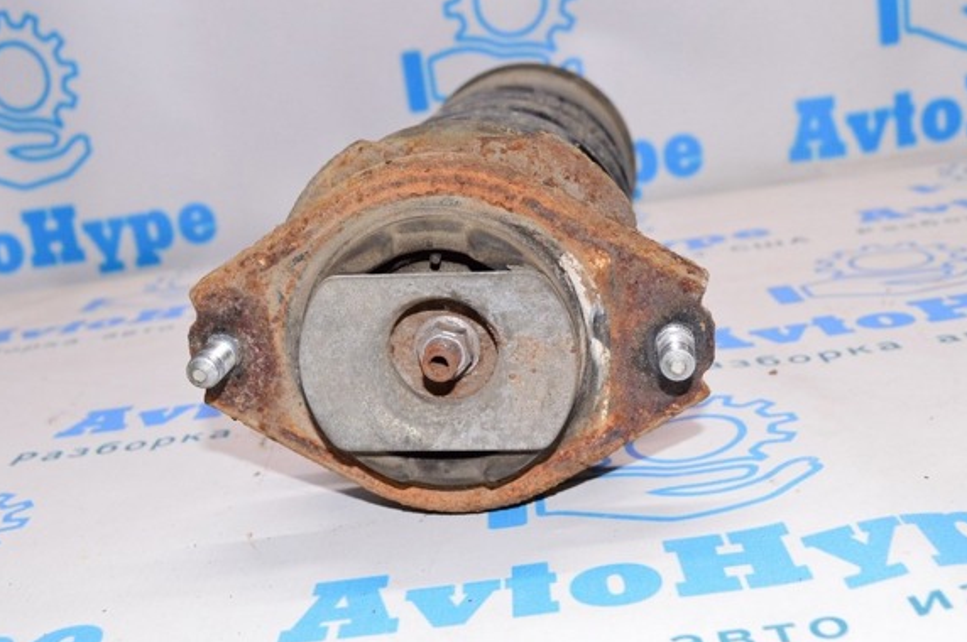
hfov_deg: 42.0
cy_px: 356
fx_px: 1261
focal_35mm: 47
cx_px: 480
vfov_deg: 28.6
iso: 1600
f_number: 8
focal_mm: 28
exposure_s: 1/80
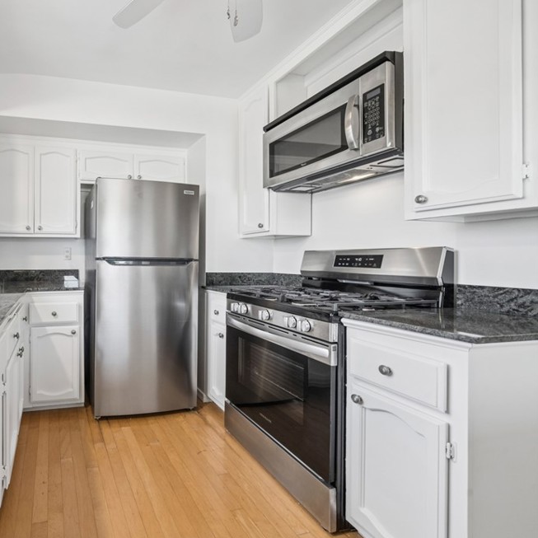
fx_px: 281
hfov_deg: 78.9
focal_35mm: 16
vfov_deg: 87.4
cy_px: 267
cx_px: 118
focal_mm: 12
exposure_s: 1/25
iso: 400
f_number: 8
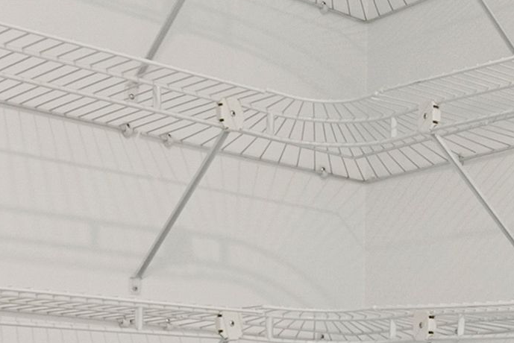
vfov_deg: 16.2
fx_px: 1143
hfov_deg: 23.9
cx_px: 548
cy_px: 441
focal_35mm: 80
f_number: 8
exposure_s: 1/13
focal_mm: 13
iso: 800
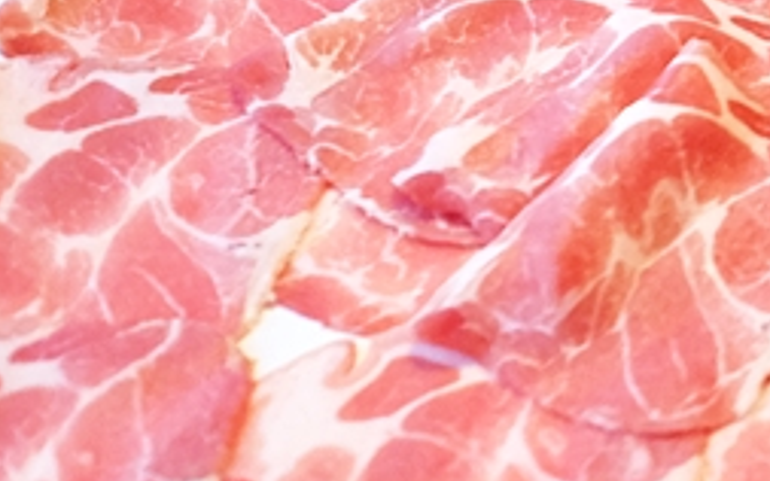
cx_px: 1354
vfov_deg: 10.1
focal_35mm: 127
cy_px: -192
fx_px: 2665
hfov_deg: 14.6
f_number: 2.8
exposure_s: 1/2000
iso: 6400
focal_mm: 23
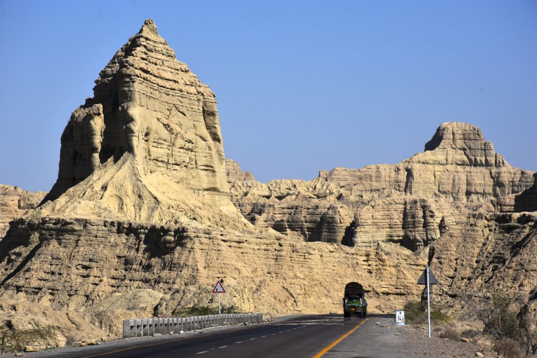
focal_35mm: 168
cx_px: 268
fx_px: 2506
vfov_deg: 8.2
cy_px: 179
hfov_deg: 12.2
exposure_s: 1/500
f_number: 11
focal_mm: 112
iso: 100
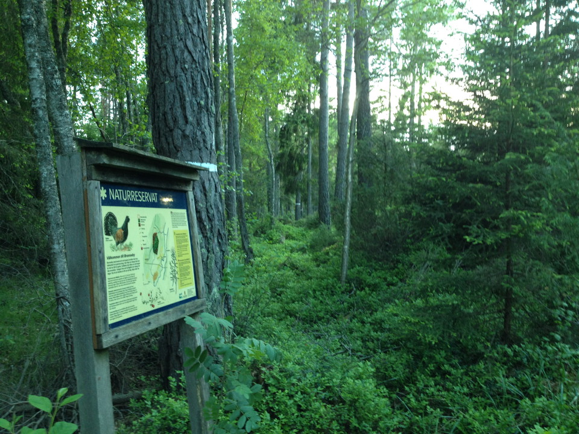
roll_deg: -1.5
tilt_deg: -0.4
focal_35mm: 35
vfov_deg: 40.7
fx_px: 585
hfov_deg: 52.6
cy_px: 217
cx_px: 290
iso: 80
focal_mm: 4.28
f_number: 2.4
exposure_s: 1/20
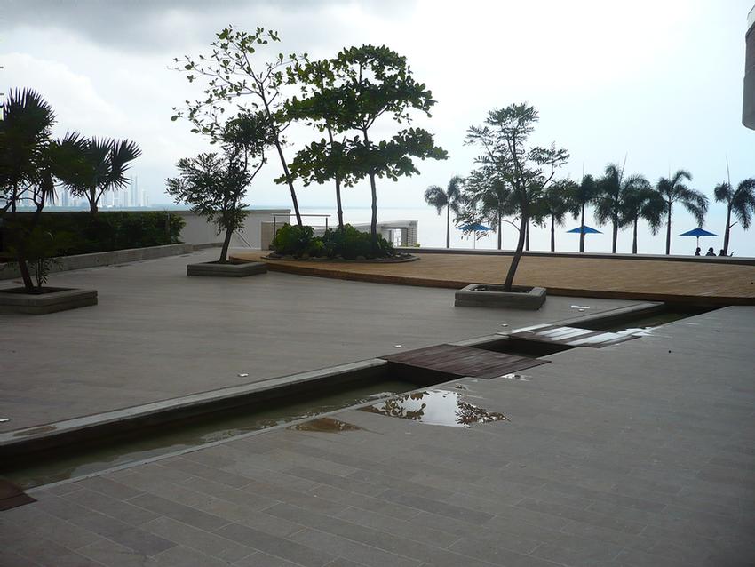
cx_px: 378
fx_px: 764
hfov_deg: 52.6
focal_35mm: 35
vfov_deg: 40.7
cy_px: 284
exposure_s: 1/800
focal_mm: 5.8
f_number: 2.8
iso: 100
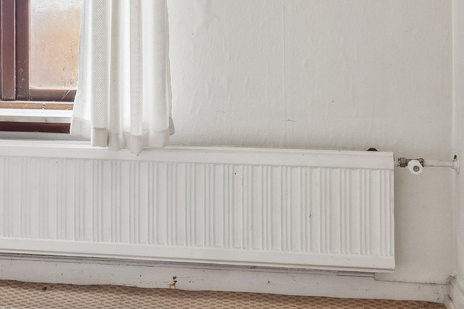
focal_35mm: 98
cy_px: -47
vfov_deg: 13.6
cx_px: -18
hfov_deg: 20.1
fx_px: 1263
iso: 200
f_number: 8
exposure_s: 2.5
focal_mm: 16
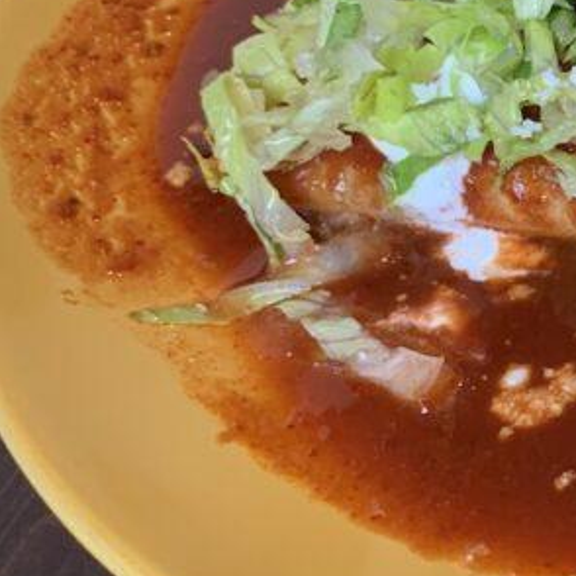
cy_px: 127
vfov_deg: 21.4
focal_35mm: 80
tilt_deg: -47.6
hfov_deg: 18.9
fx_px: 1506
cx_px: 876
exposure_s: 1/60
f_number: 1.8
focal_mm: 4.25
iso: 200
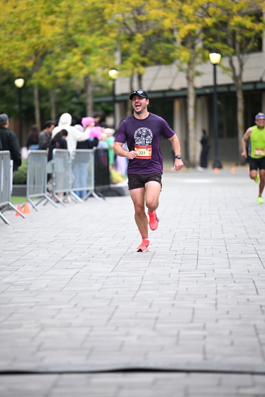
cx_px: 132
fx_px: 1931
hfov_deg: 7.9
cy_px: 198
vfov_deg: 11.7
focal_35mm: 175
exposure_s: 1/1600
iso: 1250
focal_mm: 175
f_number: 2.8
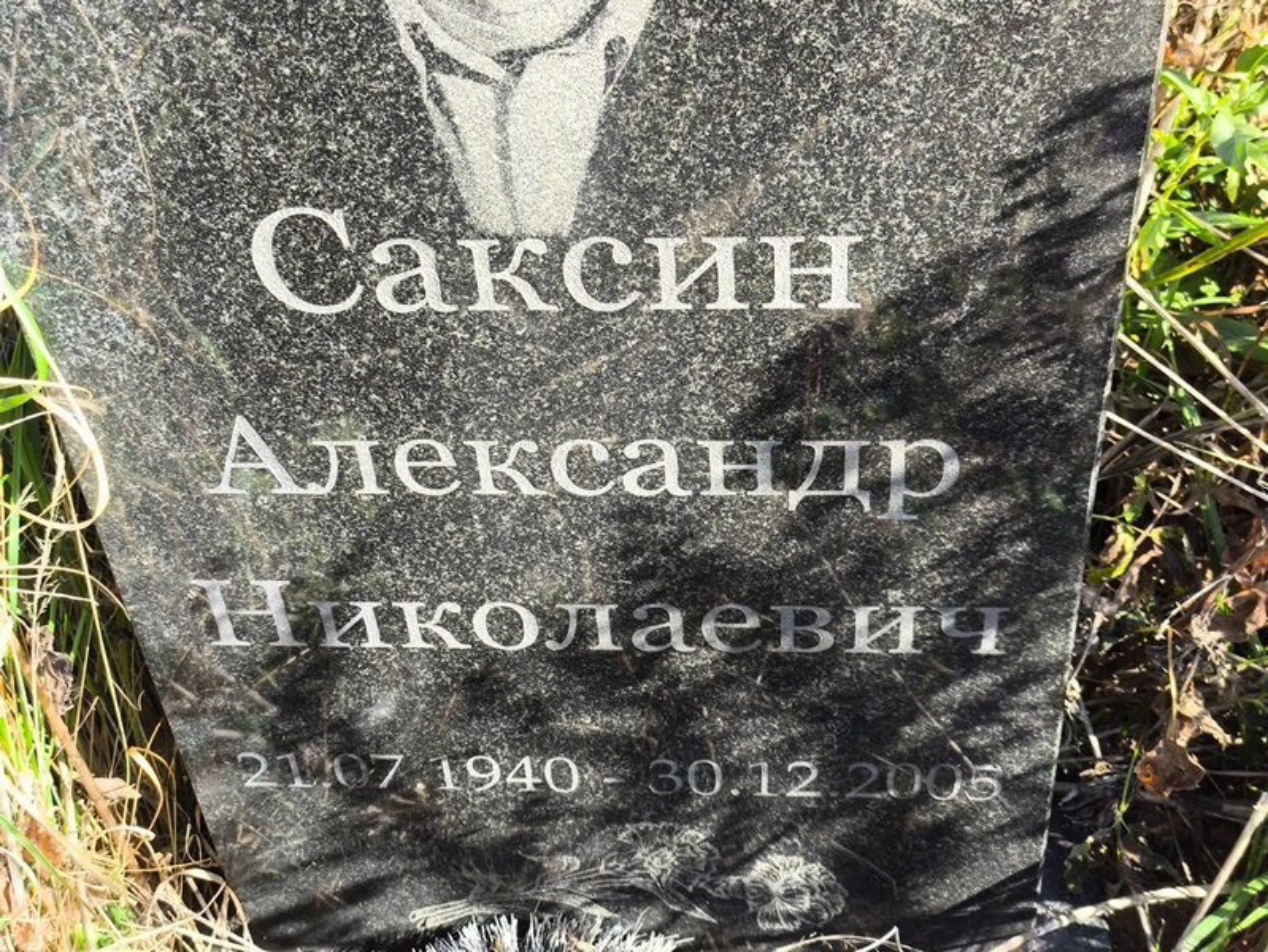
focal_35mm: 50
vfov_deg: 29.1
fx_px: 1832
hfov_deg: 38.2
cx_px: 634
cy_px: 476
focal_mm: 4.71
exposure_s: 1/248
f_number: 1.7
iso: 50
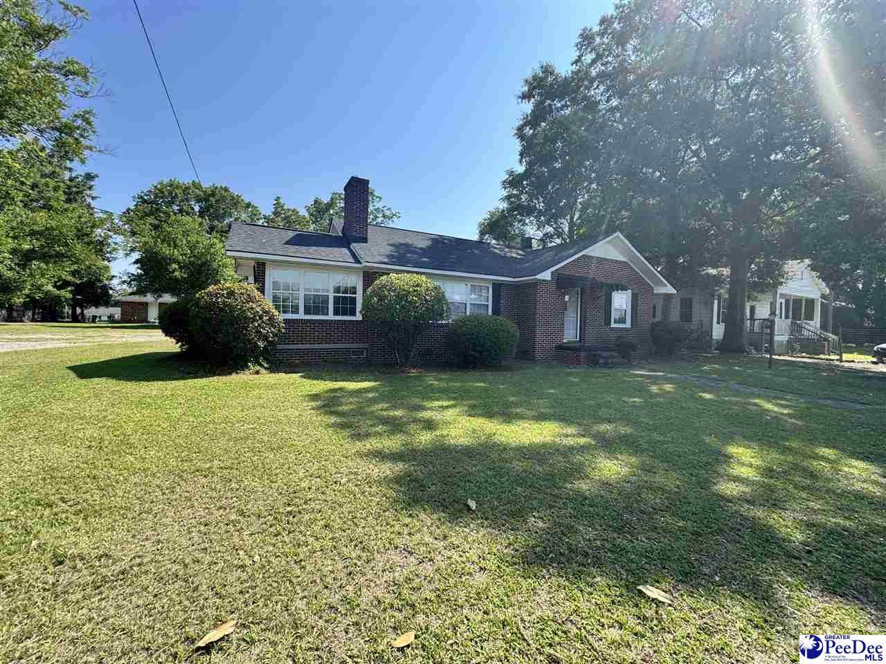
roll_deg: +0.4
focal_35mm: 14
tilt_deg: -1.1
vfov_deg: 85.7
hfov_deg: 102.1
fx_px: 358
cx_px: 443
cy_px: 332
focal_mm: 2.22
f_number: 2.2
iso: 40
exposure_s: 1/610
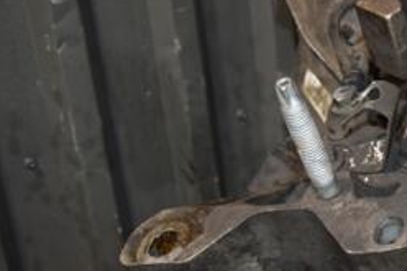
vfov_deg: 17.0
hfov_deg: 23.6
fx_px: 904
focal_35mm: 80
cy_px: 191
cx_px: 463
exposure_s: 1/60
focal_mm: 22
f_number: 5
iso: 800
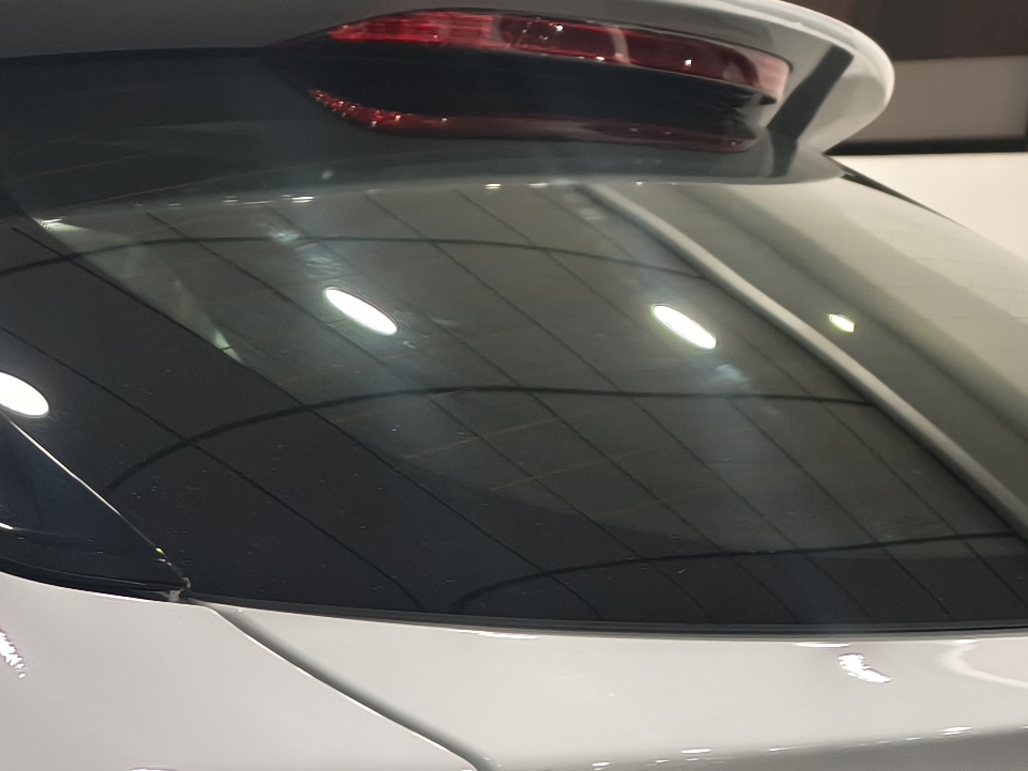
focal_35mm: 98
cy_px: 1345
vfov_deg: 13.6
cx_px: -439
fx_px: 2911
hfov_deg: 18.2
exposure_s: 1/33.3
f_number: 1.62
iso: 400
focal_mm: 6.45
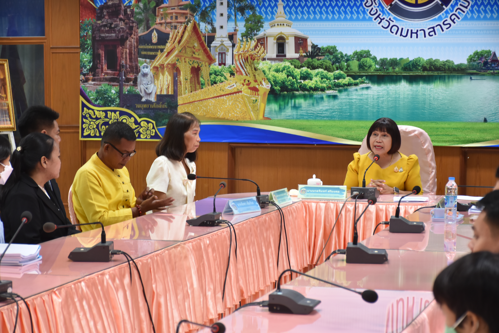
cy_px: 166
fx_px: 1455
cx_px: 250
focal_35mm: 105
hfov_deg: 19.5
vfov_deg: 13.0
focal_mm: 70
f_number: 5
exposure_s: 1/30
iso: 800
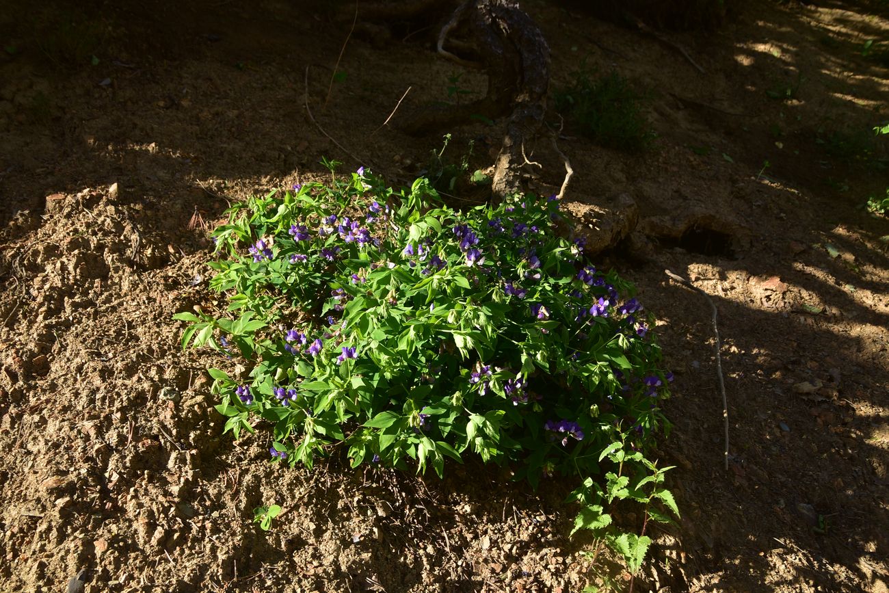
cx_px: 444
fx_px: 1235
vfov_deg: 27.0
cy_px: 296
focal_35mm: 50
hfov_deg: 39.6
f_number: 10
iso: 160
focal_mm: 50
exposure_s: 1/125
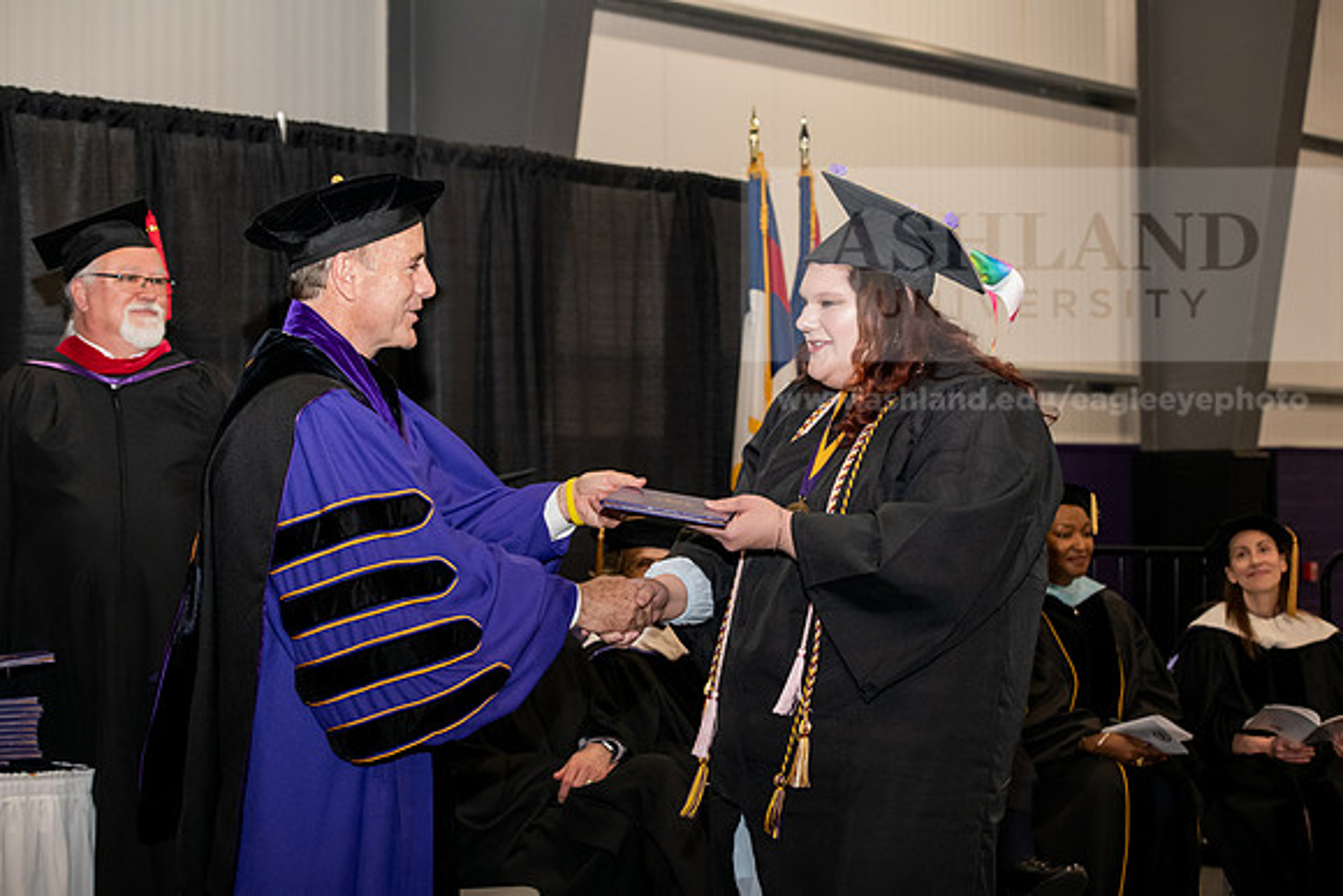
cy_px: 448
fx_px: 2612
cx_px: 672
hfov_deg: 28.8
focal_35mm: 70
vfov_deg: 19.5
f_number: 5.6
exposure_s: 1/200
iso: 2000
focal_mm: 70
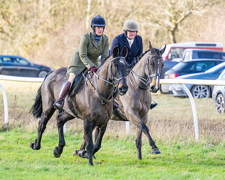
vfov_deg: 3.8
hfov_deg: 4.7
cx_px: 136
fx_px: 2714
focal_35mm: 408
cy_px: 93
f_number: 4
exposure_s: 1/1000
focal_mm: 210
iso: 800
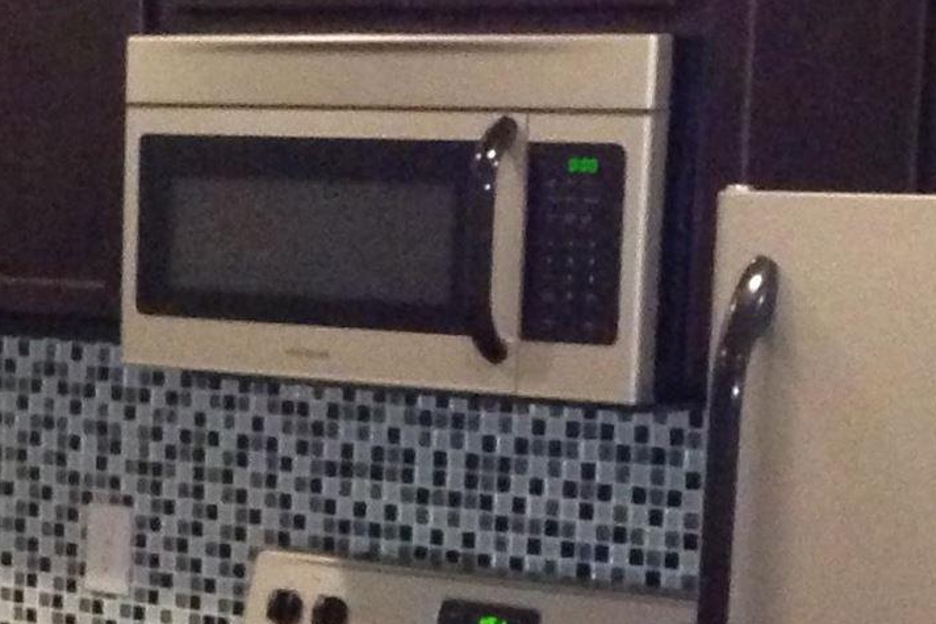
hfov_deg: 13.6
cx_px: -59
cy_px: 734
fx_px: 3849
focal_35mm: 148
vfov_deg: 9.2
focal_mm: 4.13
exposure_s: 1/16
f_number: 2.4
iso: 640
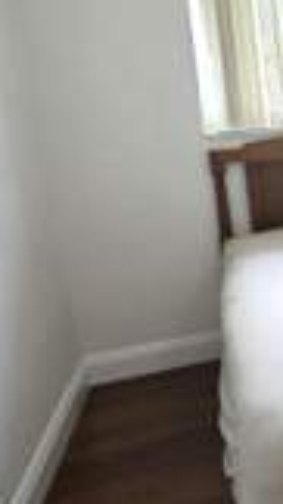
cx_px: 569
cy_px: 179
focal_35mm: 42
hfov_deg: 18.4
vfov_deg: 47.8
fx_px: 561
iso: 80
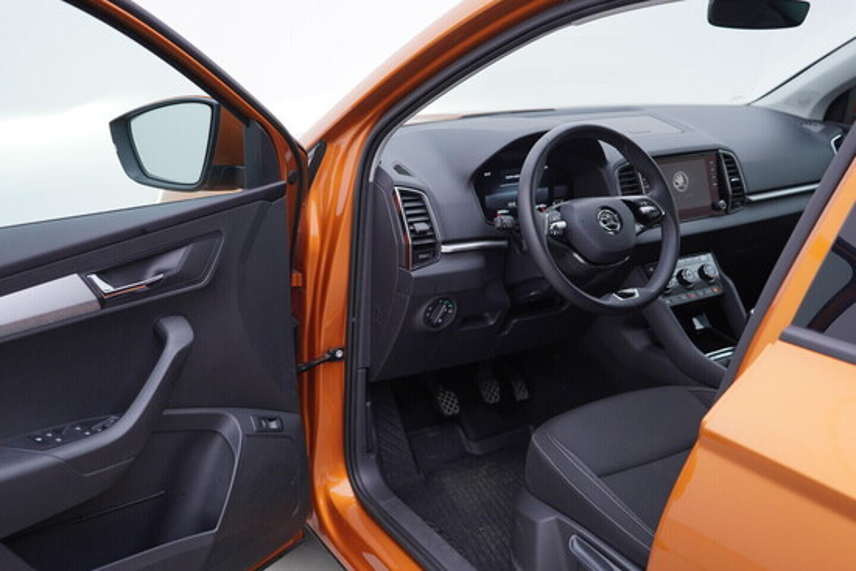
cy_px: 286
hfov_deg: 53.1
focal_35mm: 36
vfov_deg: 36.9
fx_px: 856
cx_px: 428
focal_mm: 24
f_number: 3.2
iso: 125
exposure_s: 1/50
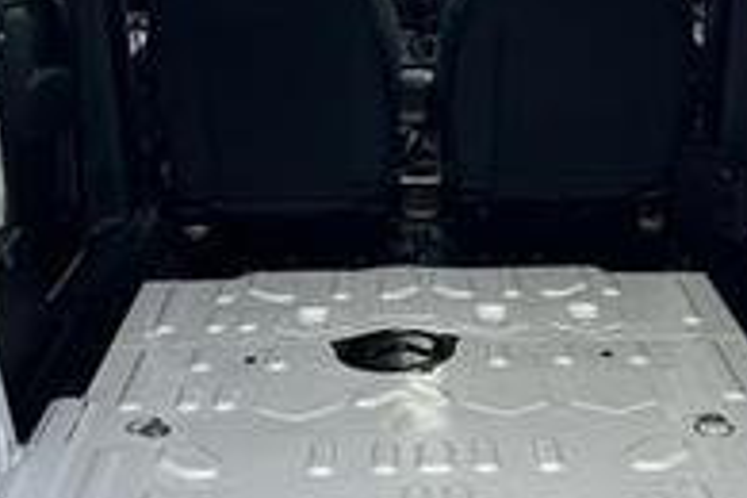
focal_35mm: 70
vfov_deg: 19.4
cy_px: 149
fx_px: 1452
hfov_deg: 28.8
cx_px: 421
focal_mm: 5.7
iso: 50
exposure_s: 1/516
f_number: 1.5
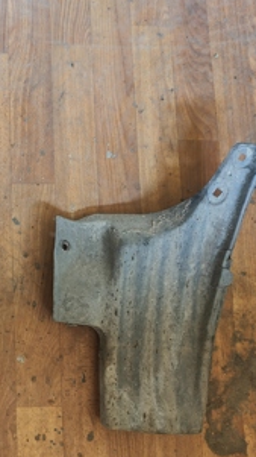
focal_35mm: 40
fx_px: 483
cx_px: -6
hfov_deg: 27.7
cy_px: 279
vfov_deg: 50.1
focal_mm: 6.06
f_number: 1.8
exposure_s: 1/40
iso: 400
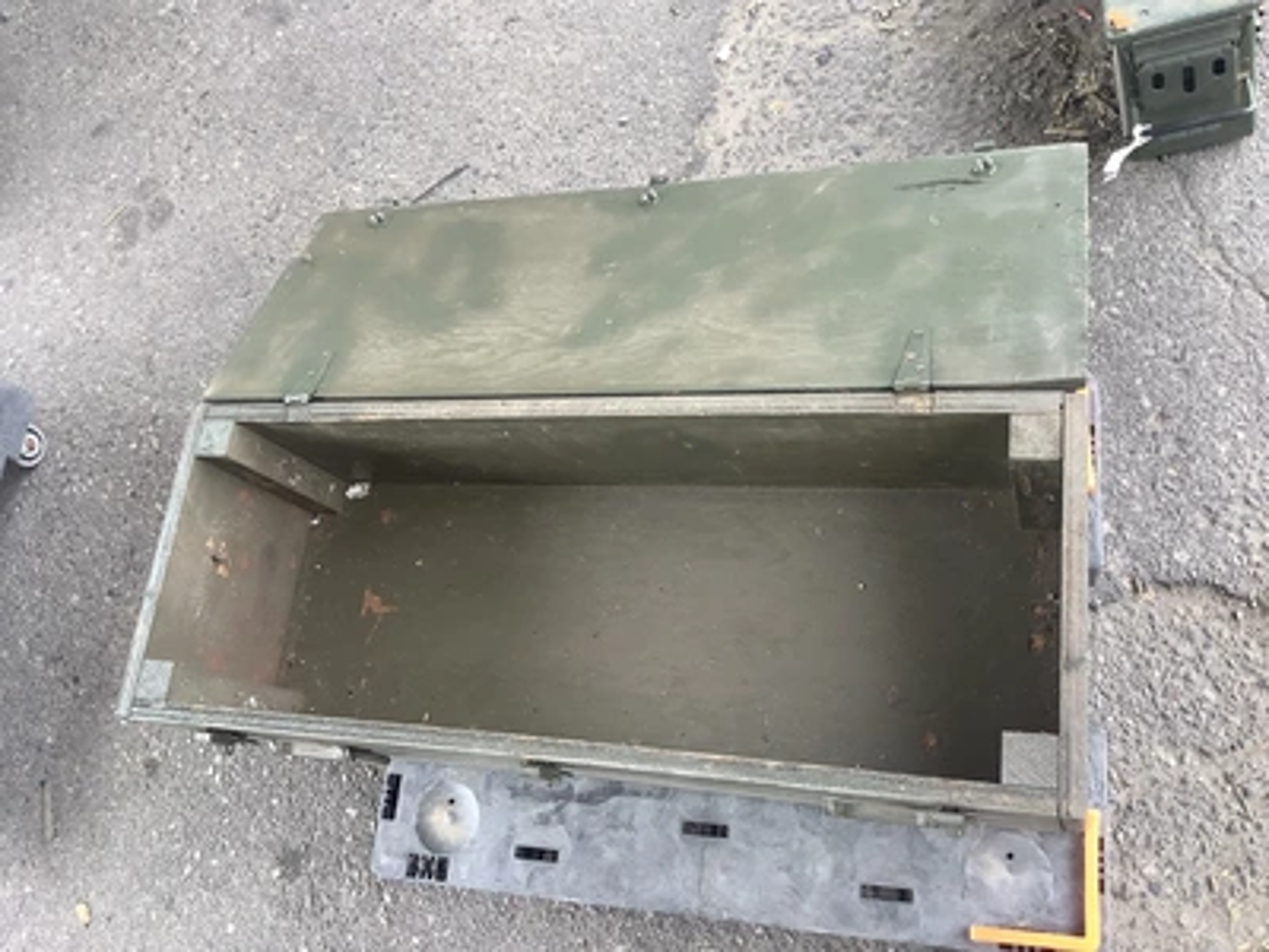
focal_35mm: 31
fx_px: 1136
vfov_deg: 45.4
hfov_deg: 58.4
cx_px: 634
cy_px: 476
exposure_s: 1/120
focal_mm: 3.3
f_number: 2.4
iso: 64
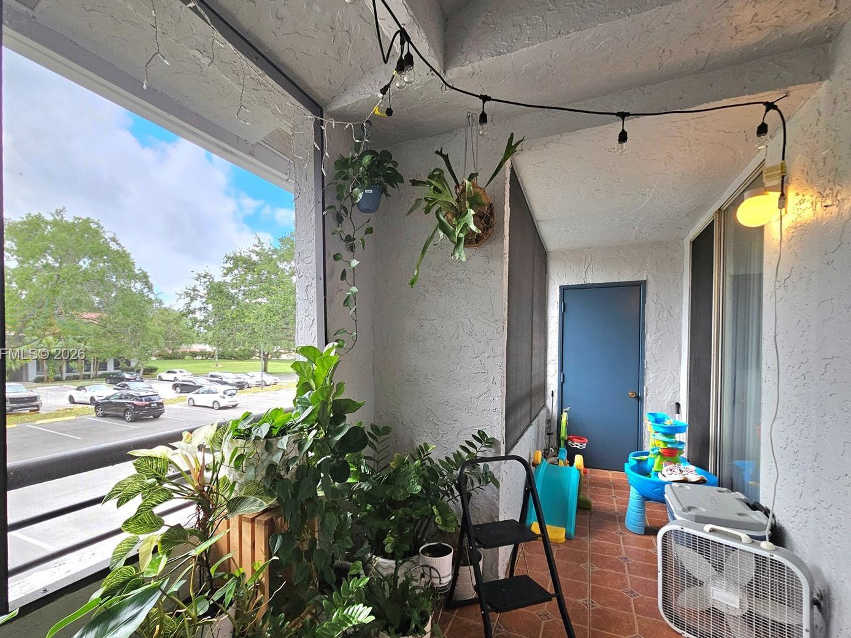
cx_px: 385
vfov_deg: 81.4
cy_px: 355
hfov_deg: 97.9
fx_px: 369
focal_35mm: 15
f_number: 2.2
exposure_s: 1/370
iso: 125
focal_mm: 2.2
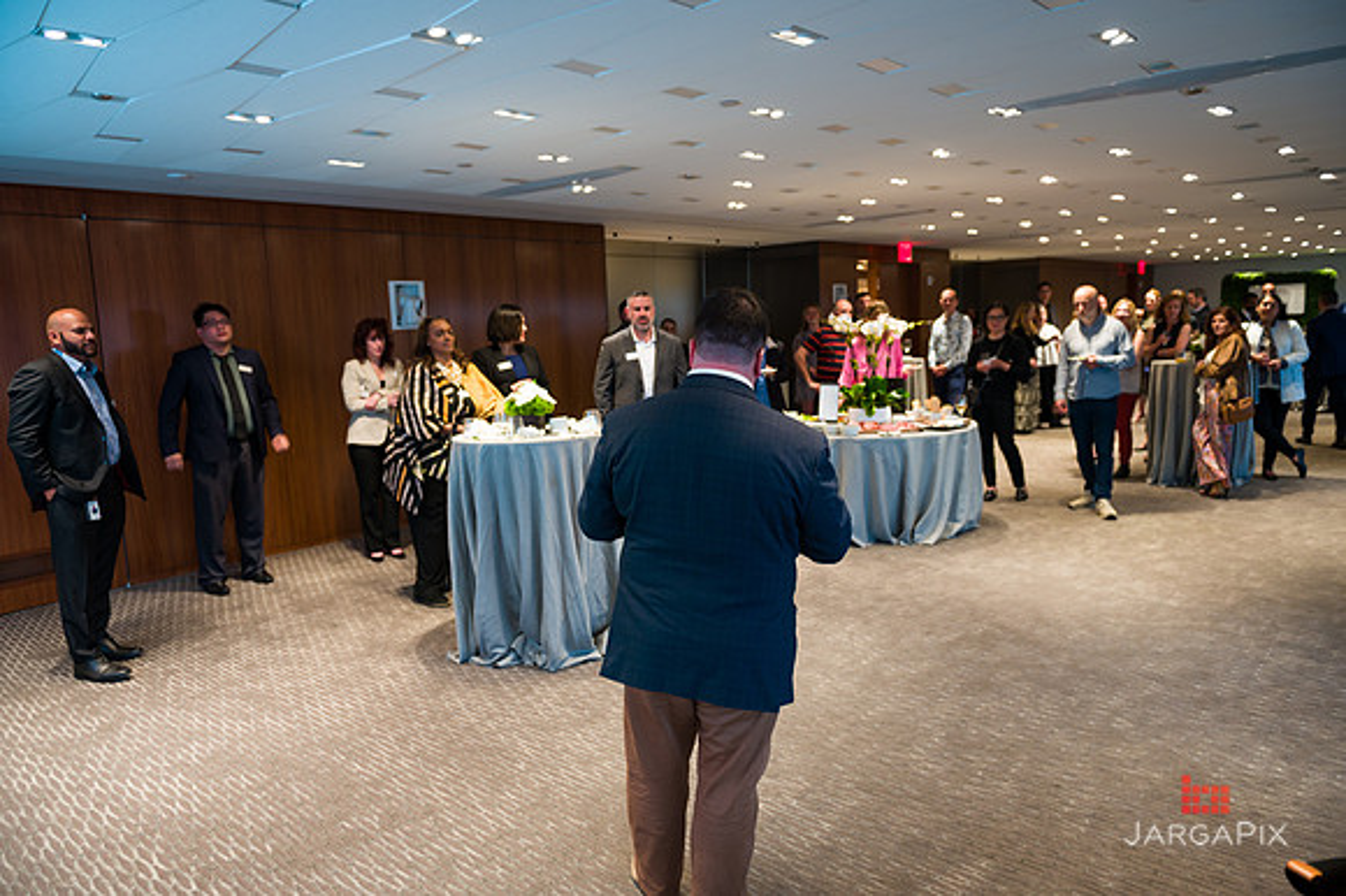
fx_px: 897
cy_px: 448
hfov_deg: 73.8
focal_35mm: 24
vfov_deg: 53.1
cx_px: 673
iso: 640
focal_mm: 24
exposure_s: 1/50
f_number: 4
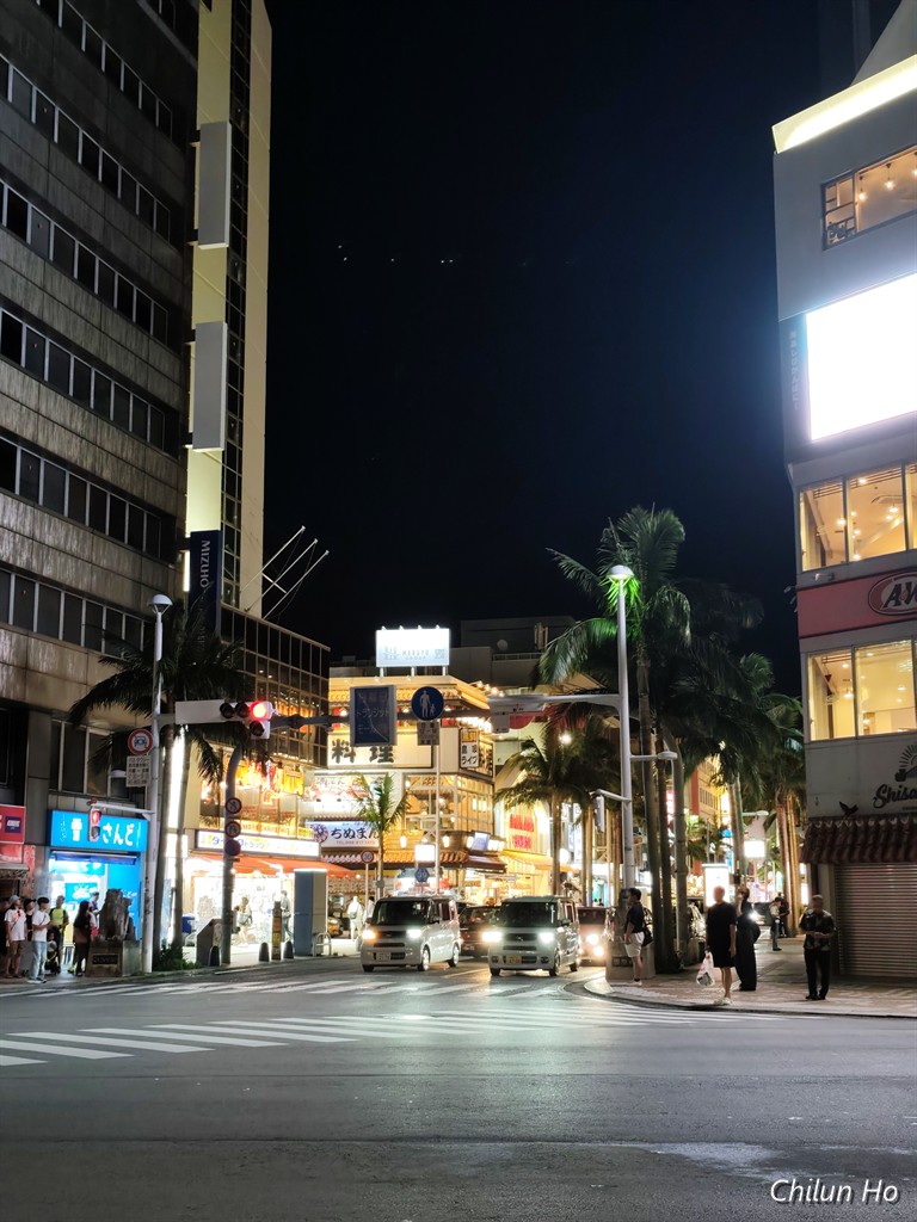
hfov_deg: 31.5
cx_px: 458
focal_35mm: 46
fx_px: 1625
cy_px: 611
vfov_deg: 41.2
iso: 400
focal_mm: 6.07
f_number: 1.7
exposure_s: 1/30
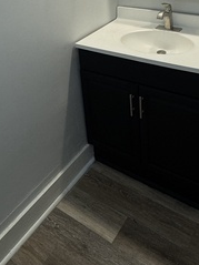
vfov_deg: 42.6
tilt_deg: -17.2
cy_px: 12
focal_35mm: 39
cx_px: 115
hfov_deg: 36.7
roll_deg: +3.5
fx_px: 299
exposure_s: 1/120
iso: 160
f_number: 2.2
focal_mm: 2.22
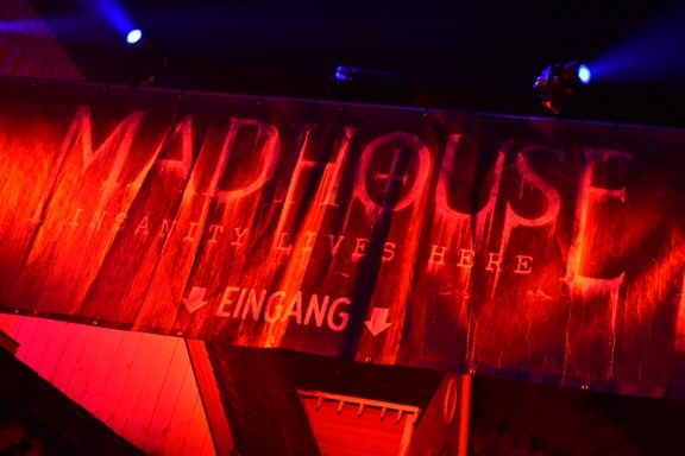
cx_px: 342
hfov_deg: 38.9
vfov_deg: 26.5
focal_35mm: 51
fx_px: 970
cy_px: 228
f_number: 4.5
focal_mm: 34
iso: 3200
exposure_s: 1/60
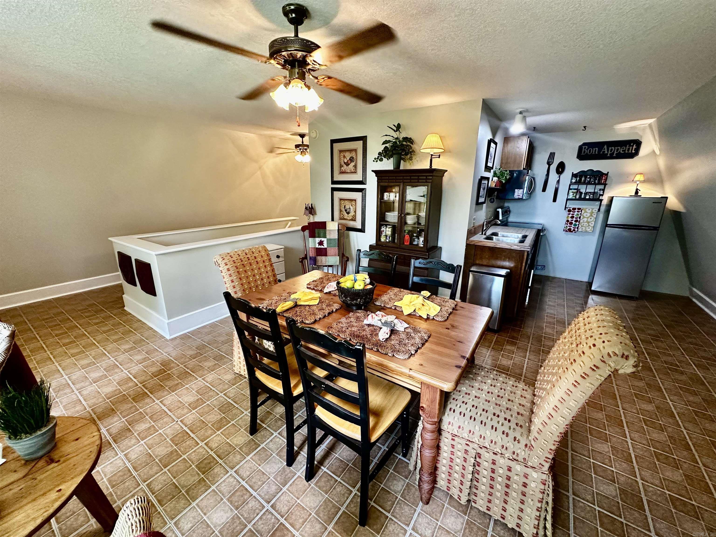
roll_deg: -0.7
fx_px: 290
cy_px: 268
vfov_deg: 85.7
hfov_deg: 102.1
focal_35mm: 14
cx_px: 358
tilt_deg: -15.9
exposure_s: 1/60
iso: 320
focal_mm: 2.22
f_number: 2.2
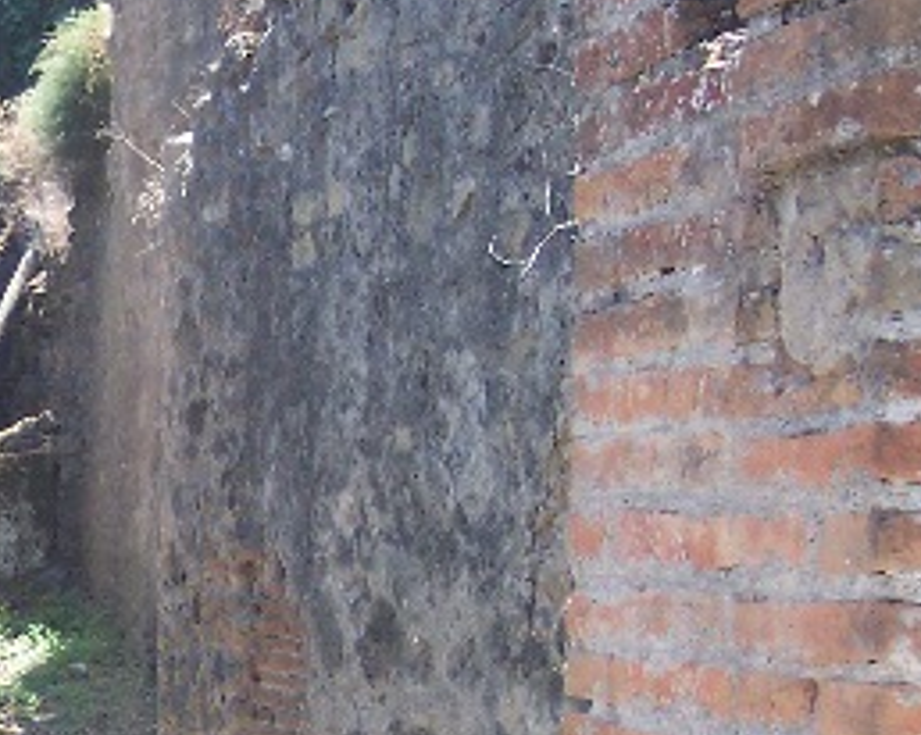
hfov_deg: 16.2
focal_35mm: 115
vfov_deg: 13.3
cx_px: -132
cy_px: 614
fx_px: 3132
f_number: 2.8
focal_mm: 8
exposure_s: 1/500
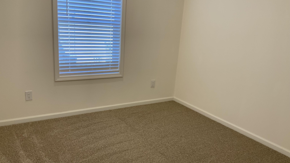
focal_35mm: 32
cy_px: 88
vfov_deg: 36.7
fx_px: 246
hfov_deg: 61.0
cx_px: 144
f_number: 1.8
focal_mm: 3
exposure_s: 1/60
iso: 40
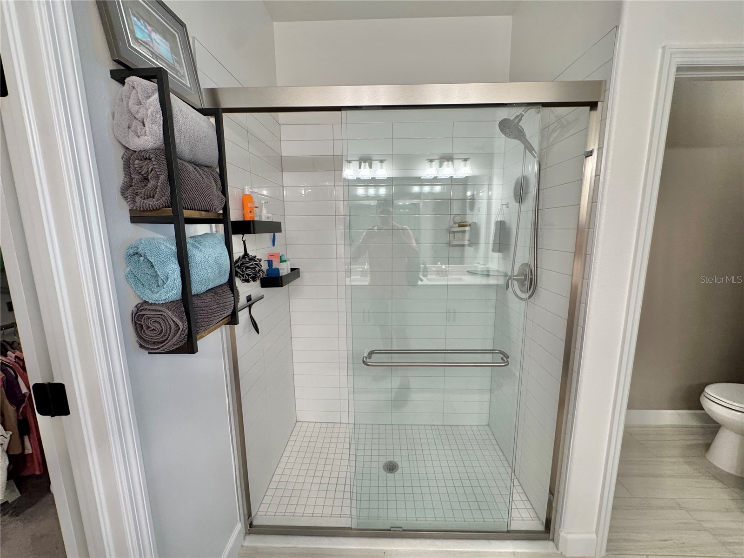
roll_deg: +0.5
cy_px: 279
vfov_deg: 85.7
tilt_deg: -8.1
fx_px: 301
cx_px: 372
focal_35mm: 14
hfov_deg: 102.1
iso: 250
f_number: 2.2
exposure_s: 1/120
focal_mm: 2.22
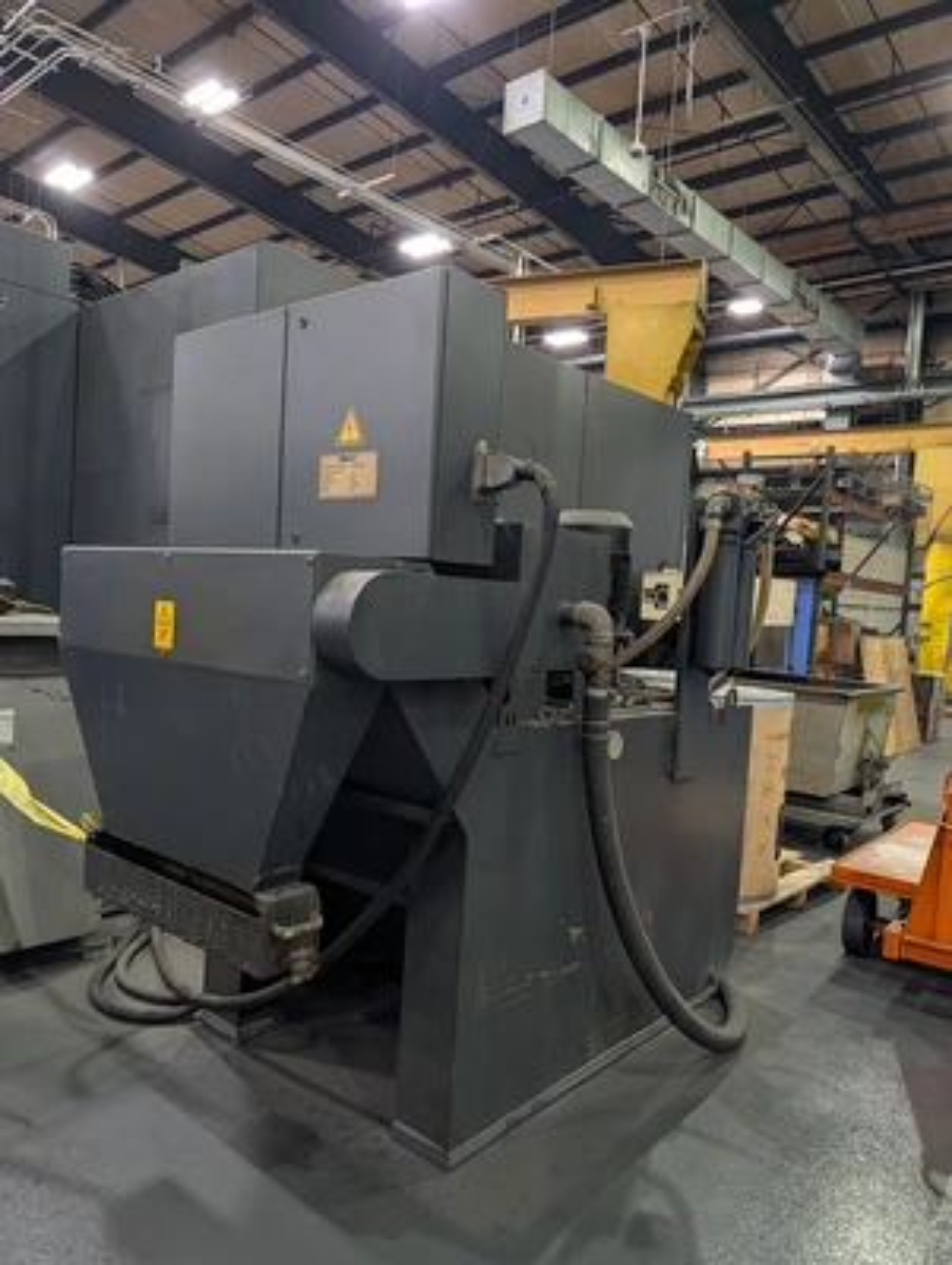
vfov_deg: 71.5
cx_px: 476
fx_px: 878
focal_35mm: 24
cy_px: 632
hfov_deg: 56.9
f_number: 1.68
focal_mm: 6.9
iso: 352
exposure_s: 1/120
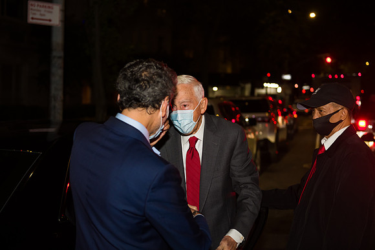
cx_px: 188
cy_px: 125
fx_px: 542
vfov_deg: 26.0
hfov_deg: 38.2
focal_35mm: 52
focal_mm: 52
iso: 1000
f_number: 3.2
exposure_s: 1/125
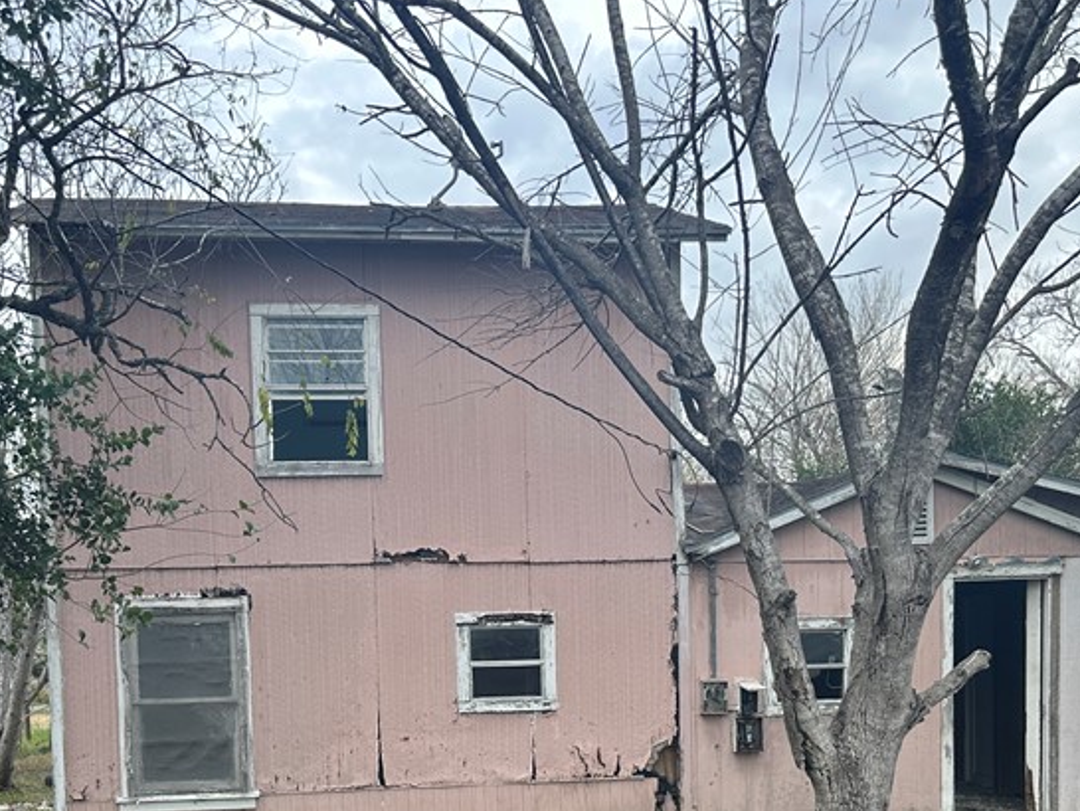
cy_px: 722
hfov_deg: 42.0
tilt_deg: -2.1
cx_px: 491
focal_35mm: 45
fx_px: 1405
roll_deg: +0.9
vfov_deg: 30.8
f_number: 1.78
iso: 80
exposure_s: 1/454
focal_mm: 6.86
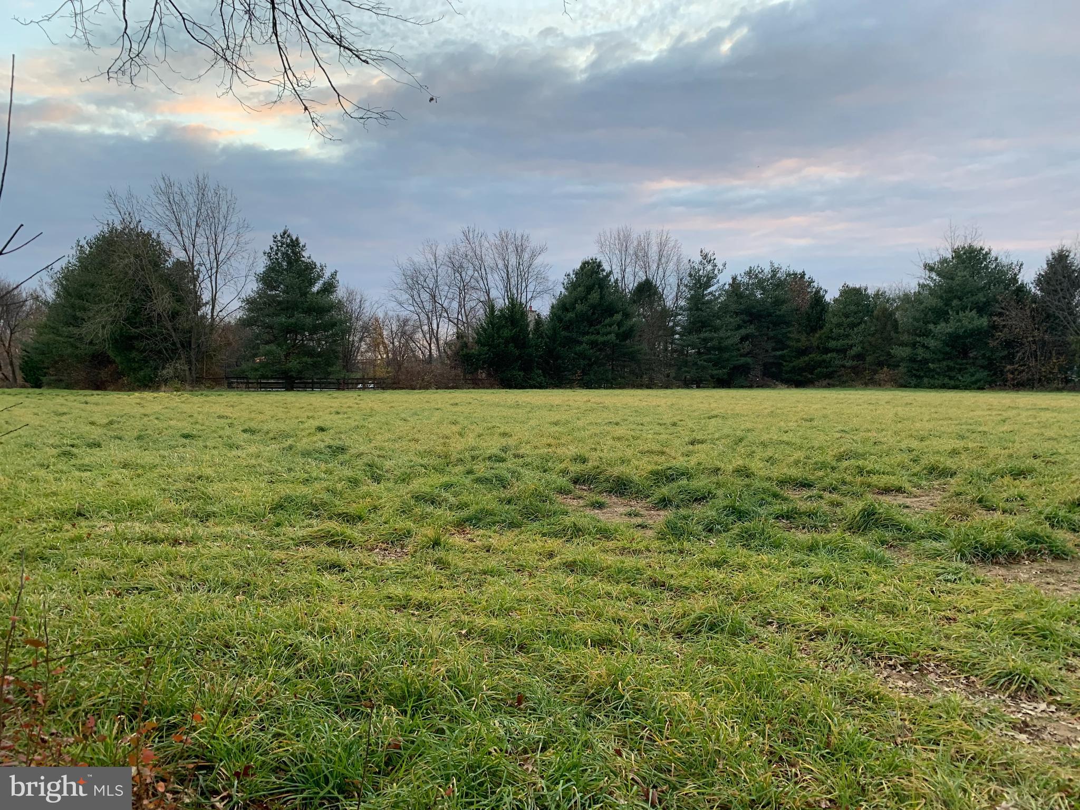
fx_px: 811
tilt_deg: -0.4
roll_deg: +0.4
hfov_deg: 67.3
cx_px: 540
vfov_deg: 53.1
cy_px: 405
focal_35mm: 26
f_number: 1.8
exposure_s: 1/121
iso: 80
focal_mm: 4.25
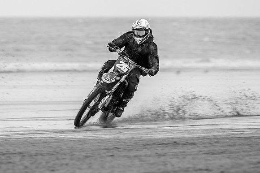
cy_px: 104
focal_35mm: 400
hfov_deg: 5.2
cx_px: 91
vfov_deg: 3.4
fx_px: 2887
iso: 110
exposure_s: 1/250
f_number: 4
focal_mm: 200
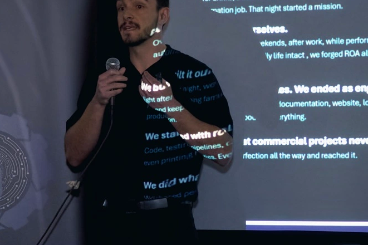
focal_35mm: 218
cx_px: 164
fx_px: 2227
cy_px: 49
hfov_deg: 9.4
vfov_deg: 6.3
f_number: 4
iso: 12800
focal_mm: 120
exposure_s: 1/160
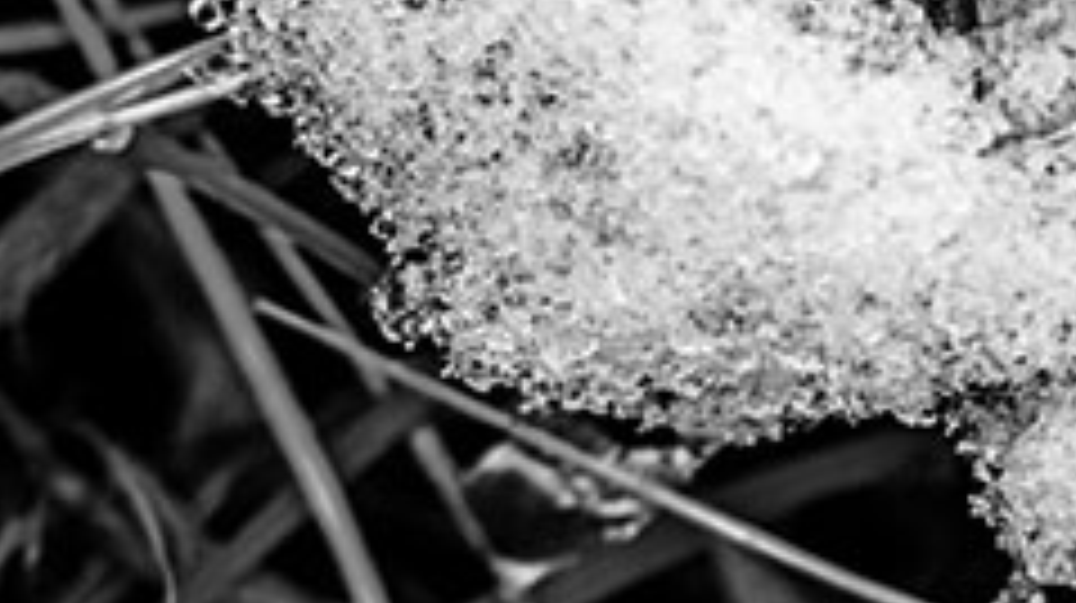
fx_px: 13143
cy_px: -47
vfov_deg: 2.6
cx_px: 941
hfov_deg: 4.7
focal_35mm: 461
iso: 640
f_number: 6.3
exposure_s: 1/1600
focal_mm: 210
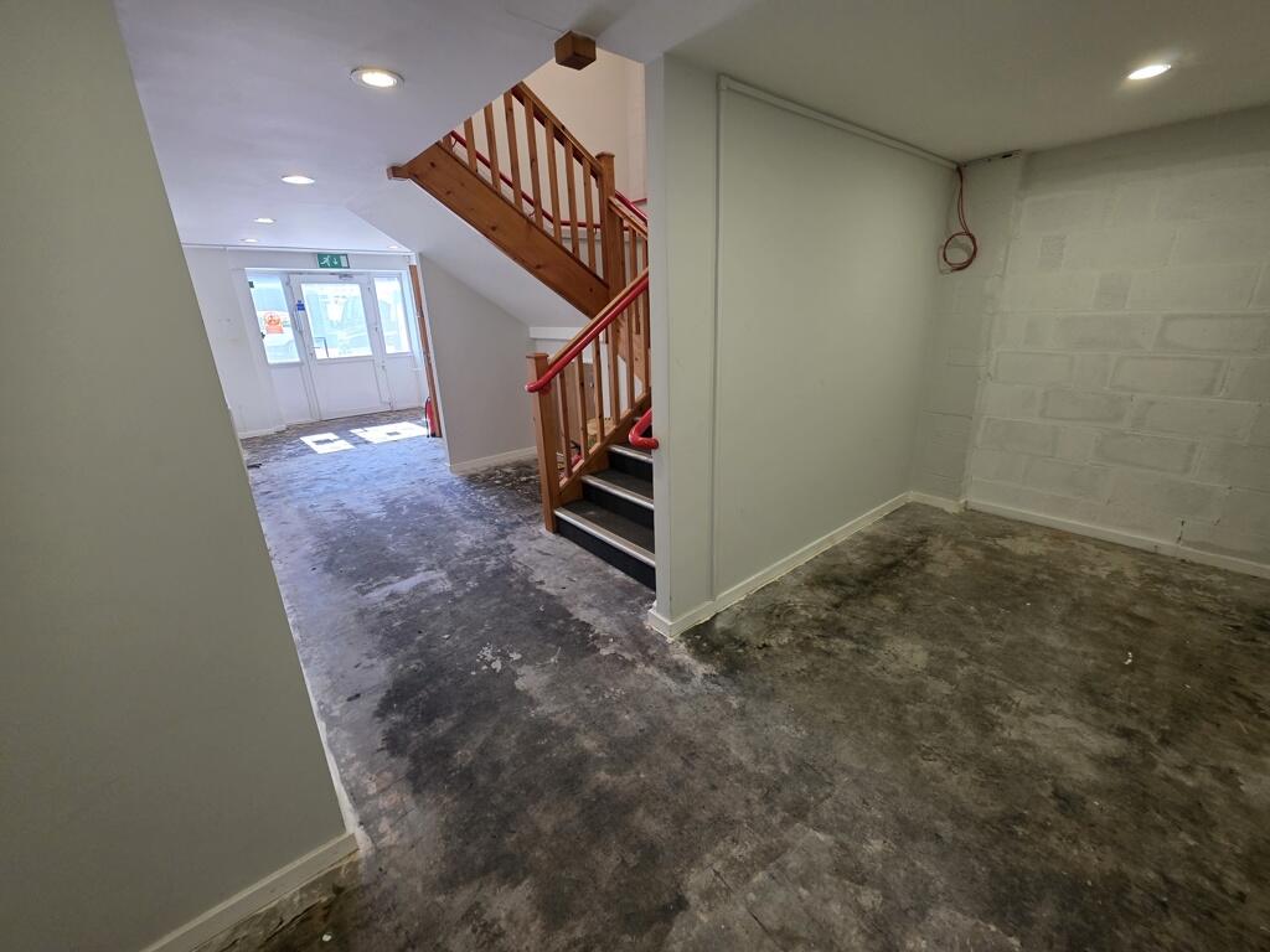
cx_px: 635
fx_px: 477
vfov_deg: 89.9
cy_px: 476
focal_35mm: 13
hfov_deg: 106.2
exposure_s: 1/50
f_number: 1.9
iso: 250
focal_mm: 2.2
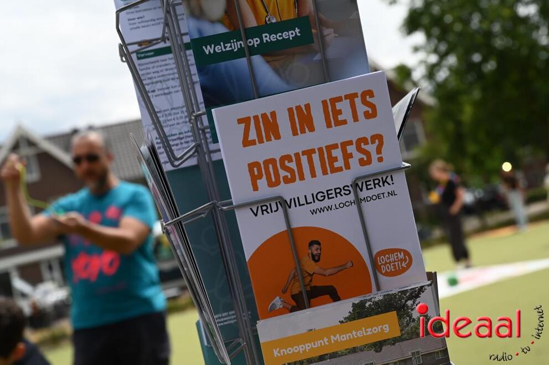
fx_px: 1066
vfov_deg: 19.4
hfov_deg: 28.9
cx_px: 274
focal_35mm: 70
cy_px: 182
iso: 640
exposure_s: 1/1000
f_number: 9
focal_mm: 70
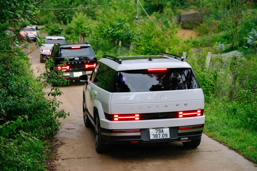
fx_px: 500
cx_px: 128
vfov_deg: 19.5
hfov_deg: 28.8
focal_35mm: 70
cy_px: 86
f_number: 3.5
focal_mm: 70
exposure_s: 1/1000
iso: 1600
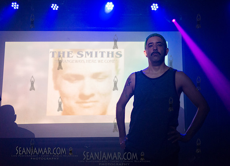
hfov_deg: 48.6
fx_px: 254
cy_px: 80
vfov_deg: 36.2
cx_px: 130
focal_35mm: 39
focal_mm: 35
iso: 5000
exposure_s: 1/125
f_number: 2.2
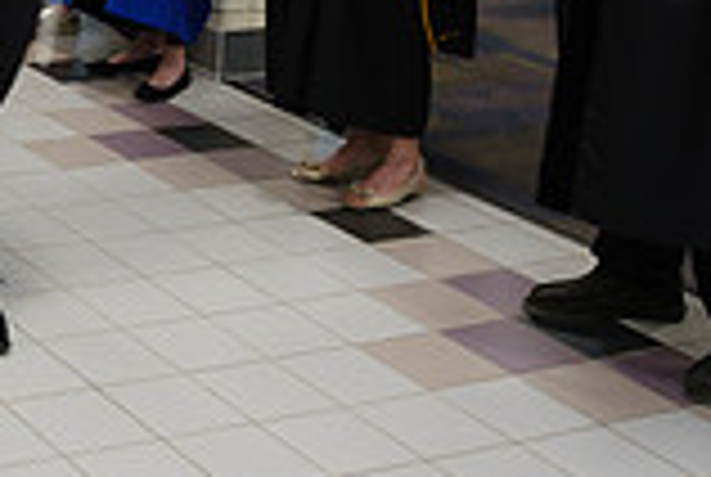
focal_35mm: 88
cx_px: -500
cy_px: -241
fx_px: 1741
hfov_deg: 18.8
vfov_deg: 14.5
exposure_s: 1/125
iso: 1250
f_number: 2.8
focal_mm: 16
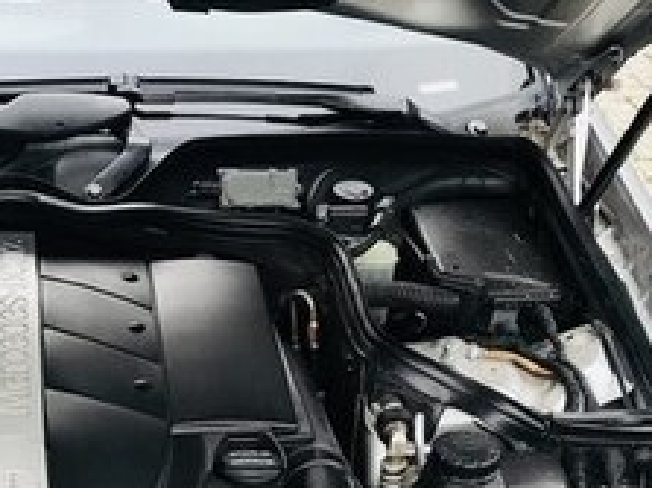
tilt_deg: -42.3
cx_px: -23
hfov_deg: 22.5
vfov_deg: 16.8
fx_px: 1562
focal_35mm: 83
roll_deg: +0.6
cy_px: 627
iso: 20
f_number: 1.8
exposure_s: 1/141
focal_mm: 3.99
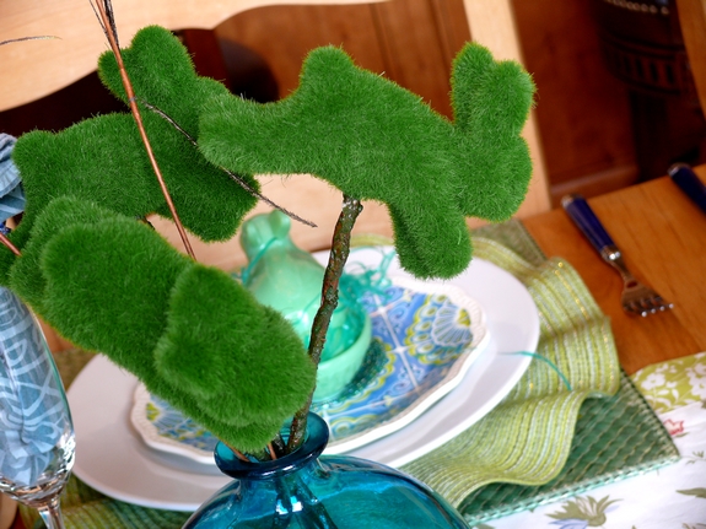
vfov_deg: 16.4
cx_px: 353
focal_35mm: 90
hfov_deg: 21.8
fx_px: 1835
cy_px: 264
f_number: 3.2
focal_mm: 18.9
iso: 100
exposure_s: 1/30
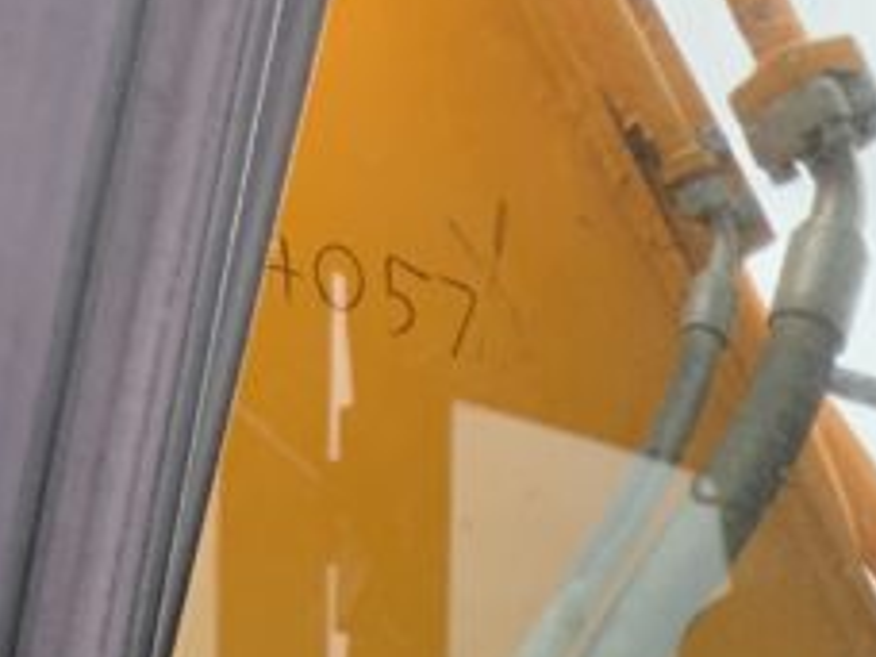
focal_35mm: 130
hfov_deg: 12.6
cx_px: 1956
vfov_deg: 10.5
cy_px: 1322
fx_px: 3290
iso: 20
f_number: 1.8
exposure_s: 1/122
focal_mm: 3
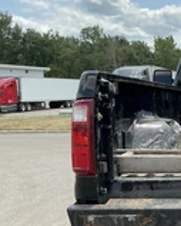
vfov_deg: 27.4
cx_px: 268
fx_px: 461
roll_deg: +1.0
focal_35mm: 69
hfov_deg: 19.5
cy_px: 142
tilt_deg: -1.5
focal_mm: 3
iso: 25
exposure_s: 1/1076
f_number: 1.8
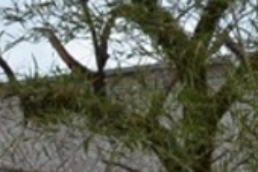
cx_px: -217
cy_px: 507
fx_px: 2048
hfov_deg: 7.0
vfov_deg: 4.6
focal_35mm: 286
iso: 200
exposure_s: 1/125
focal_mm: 26
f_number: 5.6
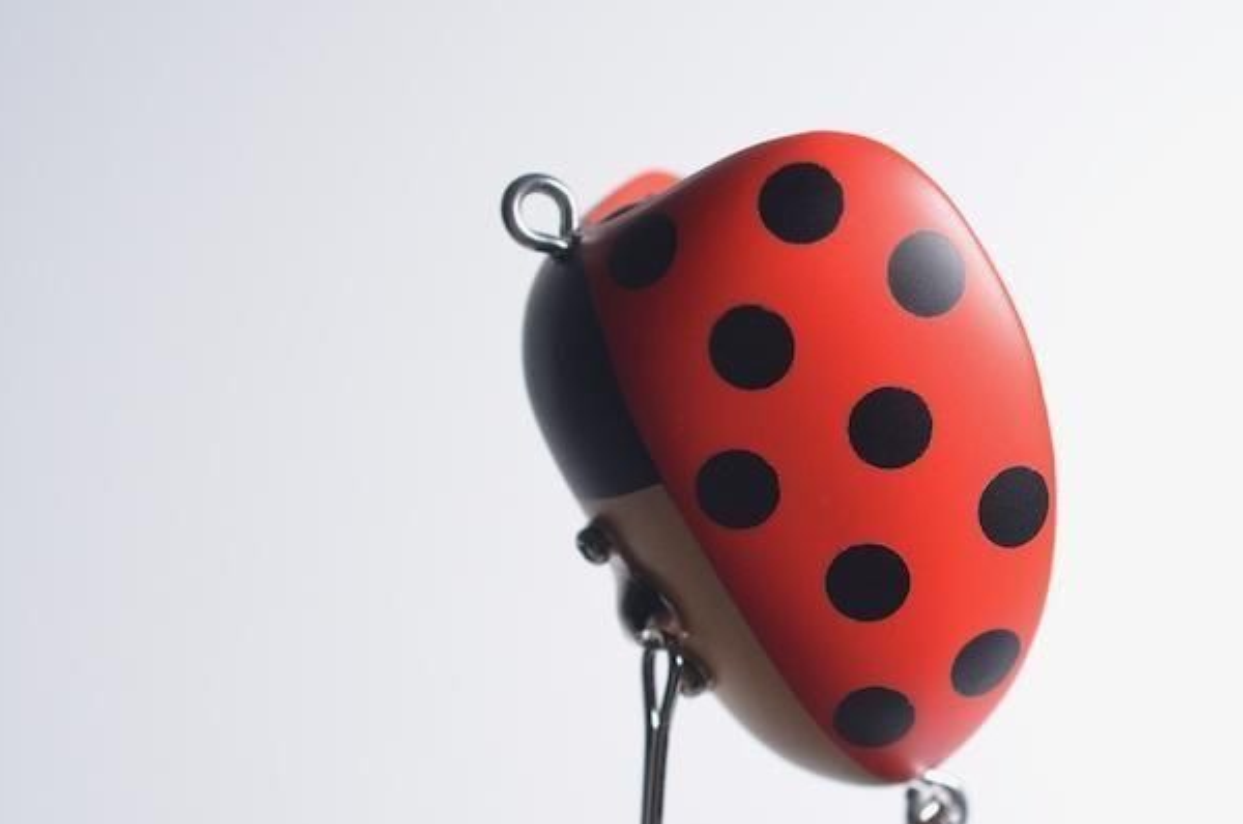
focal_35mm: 80
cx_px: 783
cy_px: 545
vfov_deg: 17.0
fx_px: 2758
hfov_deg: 25.3
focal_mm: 40
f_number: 6.3
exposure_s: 1/160
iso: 800
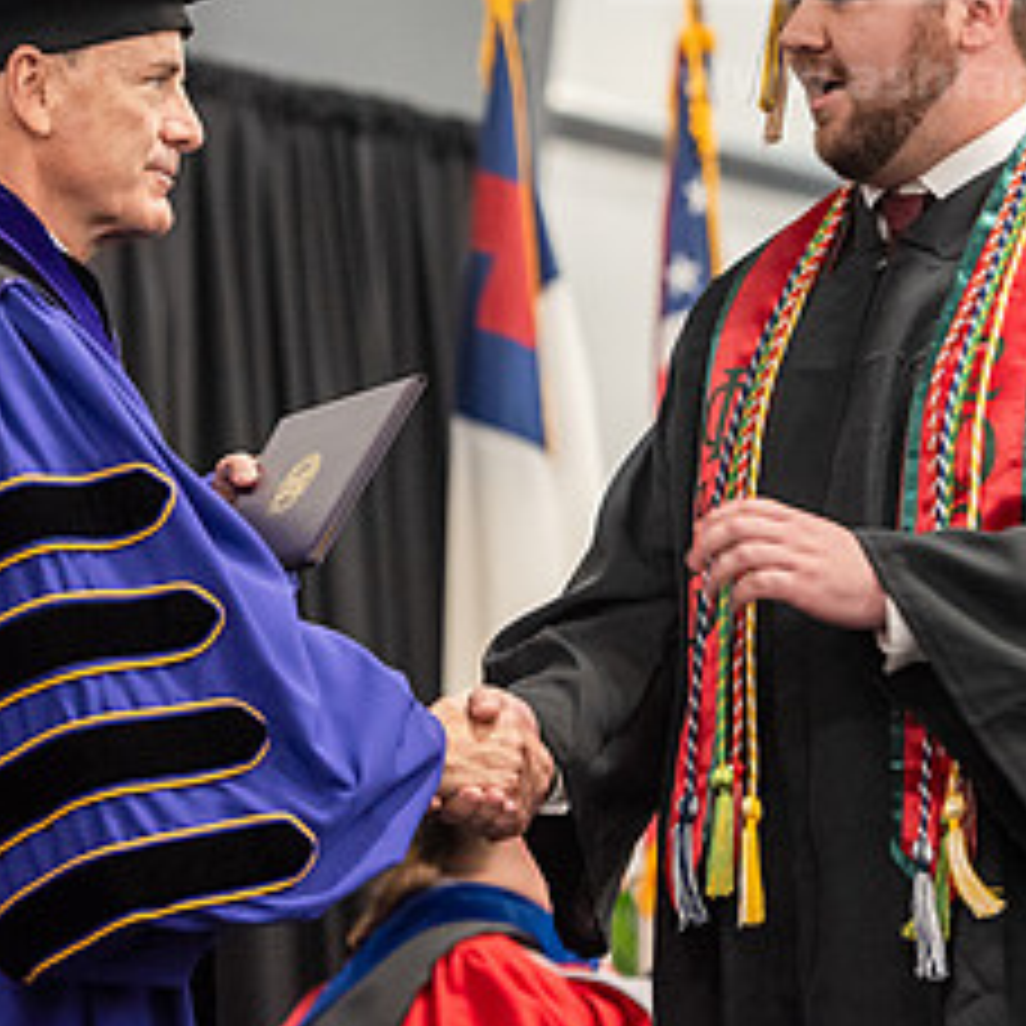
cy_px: 173
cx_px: 472
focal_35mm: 221
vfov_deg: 7.9
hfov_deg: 7.9
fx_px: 7411
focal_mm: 102
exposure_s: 1/200
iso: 2500
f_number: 3.2
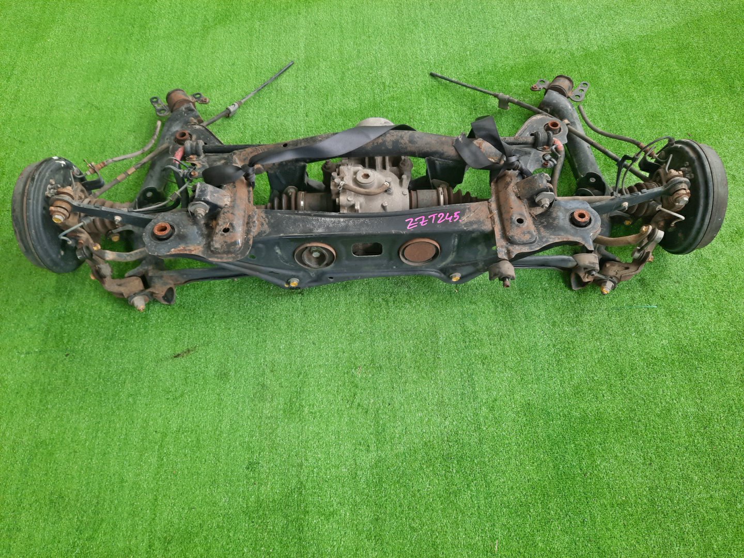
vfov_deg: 54.9
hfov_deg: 69.4
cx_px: 372
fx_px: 537
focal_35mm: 25
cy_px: 279
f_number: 2
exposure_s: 1/50
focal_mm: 4.6
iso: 106
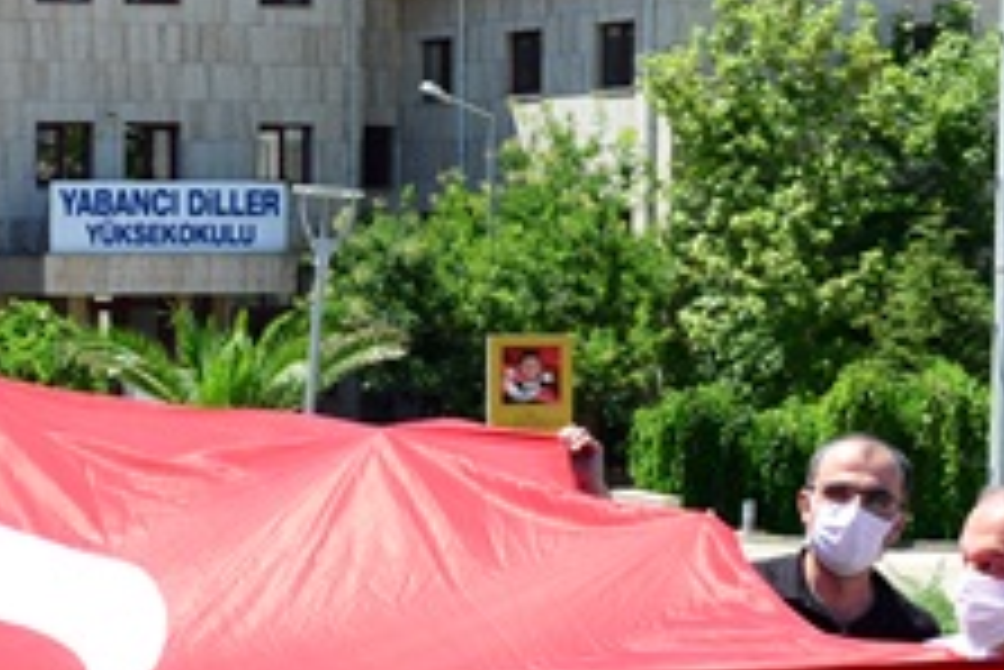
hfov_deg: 13.4
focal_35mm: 147
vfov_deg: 9.3
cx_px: -311
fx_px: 4102
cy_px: 569
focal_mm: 32
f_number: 5.6
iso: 250
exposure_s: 1/640
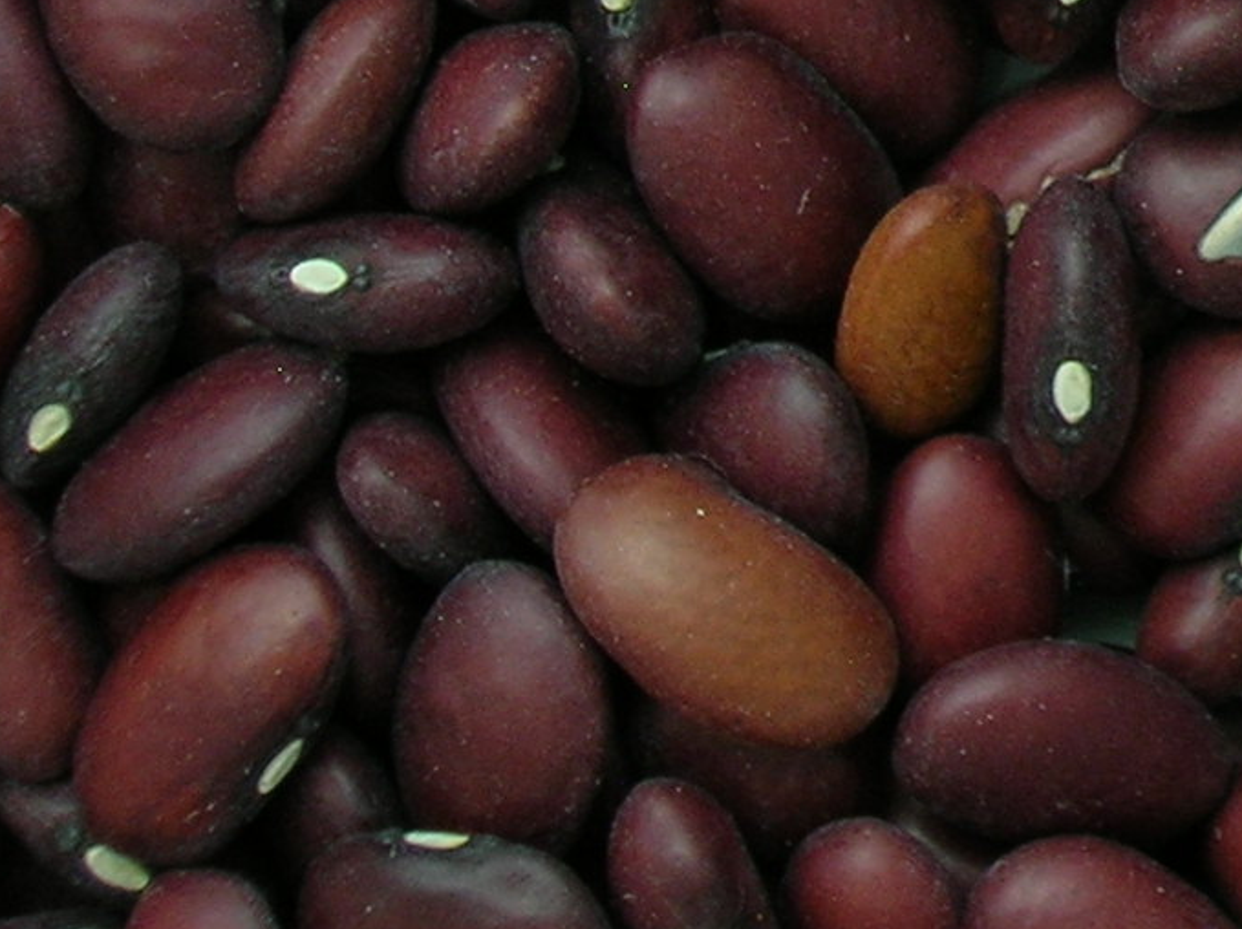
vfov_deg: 9.3
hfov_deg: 12.1
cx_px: 1897
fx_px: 5556
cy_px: -400
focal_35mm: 155
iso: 50
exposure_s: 1/4.4
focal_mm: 7.7
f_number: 3.2
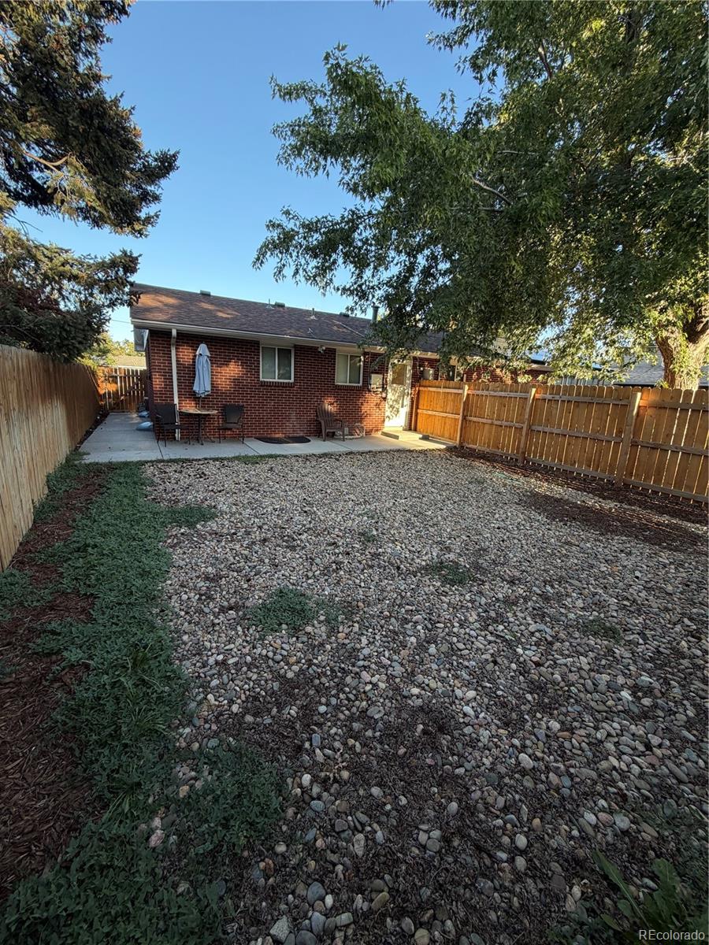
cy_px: 472
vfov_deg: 102.1
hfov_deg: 85.7
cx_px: 354
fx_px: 382
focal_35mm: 14
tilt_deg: -12.8
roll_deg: -2.5
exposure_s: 1/121
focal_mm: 2.22
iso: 64
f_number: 2.2
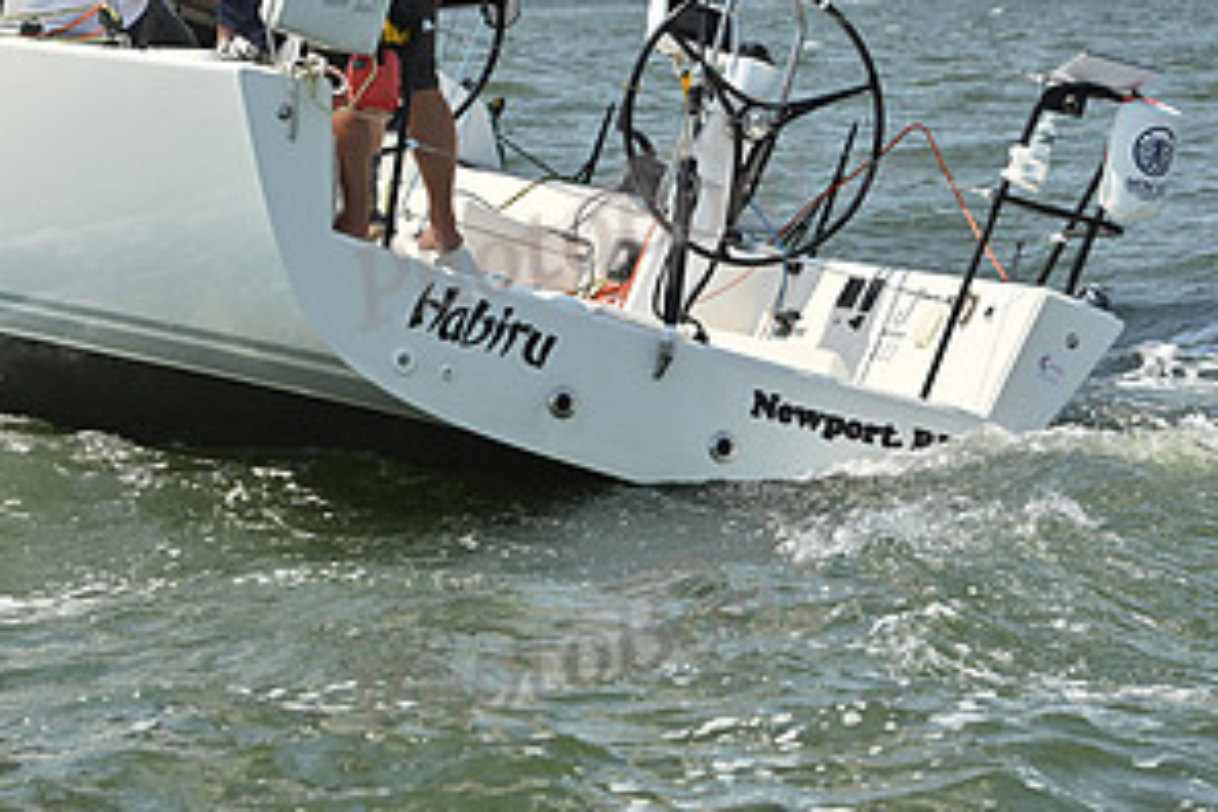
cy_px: 68
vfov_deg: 8.1
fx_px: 5684
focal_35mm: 168
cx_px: 144
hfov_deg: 12.2
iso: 320
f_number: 8
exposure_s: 1/1250
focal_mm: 86
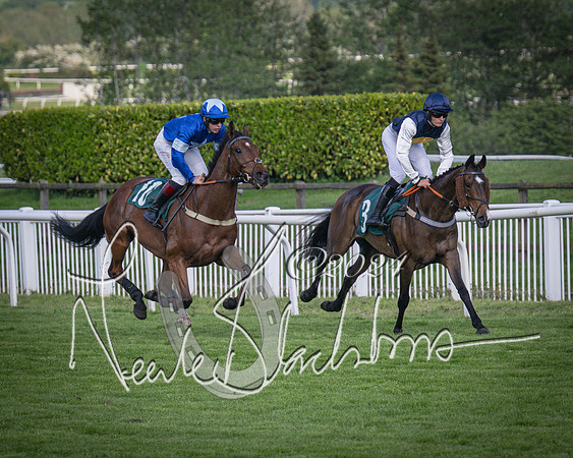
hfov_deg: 5.8
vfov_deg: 4.6
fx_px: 5678
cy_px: 233
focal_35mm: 335
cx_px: 323
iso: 400
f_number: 4
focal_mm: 145
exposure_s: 1/2500
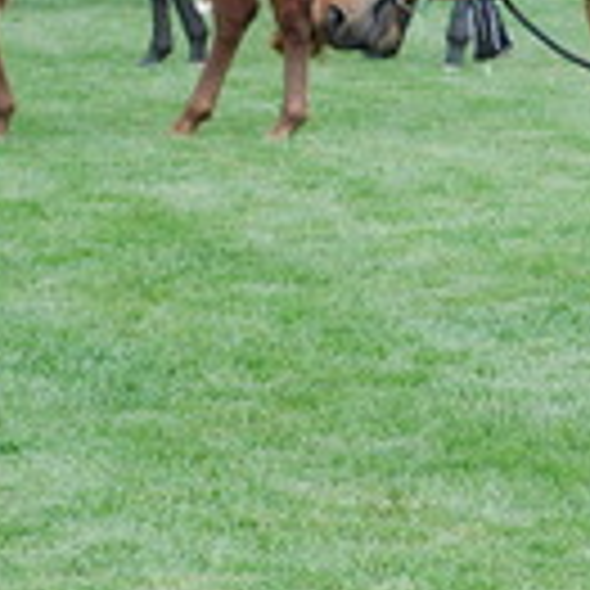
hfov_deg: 5.1
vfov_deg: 5.1
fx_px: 6616
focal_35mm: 343
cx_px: 761
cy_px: -59
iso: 200
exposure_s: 1/500
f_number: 4.2
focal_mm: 55
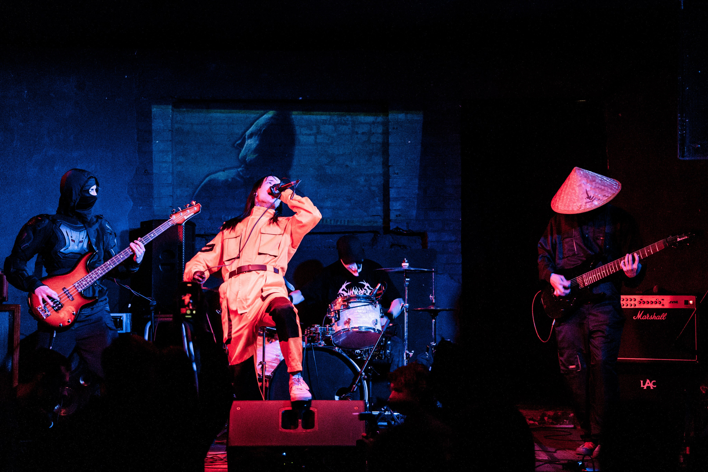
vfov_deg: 18.4
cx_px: 354
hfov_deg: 27.3
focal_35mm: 74
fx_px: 1457
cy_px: 222
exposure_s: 1/125
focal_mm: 70
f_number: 2.8
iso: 6400
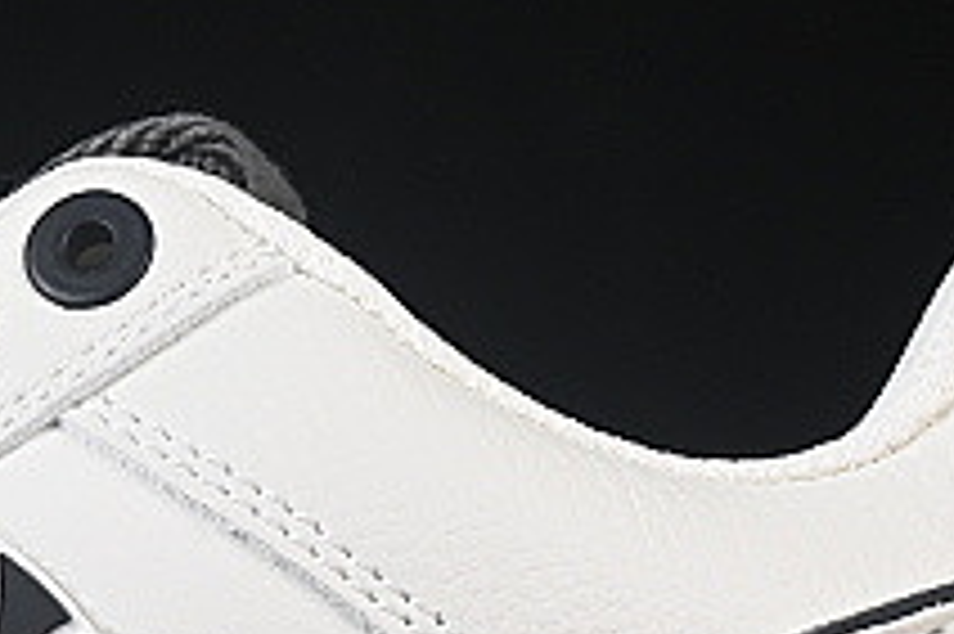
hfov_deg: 5.4
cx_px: -117
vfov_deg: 3.6
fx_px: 10115
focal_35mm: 382
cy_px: 589
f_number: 8
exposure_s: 1/80
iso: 160
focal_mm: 50
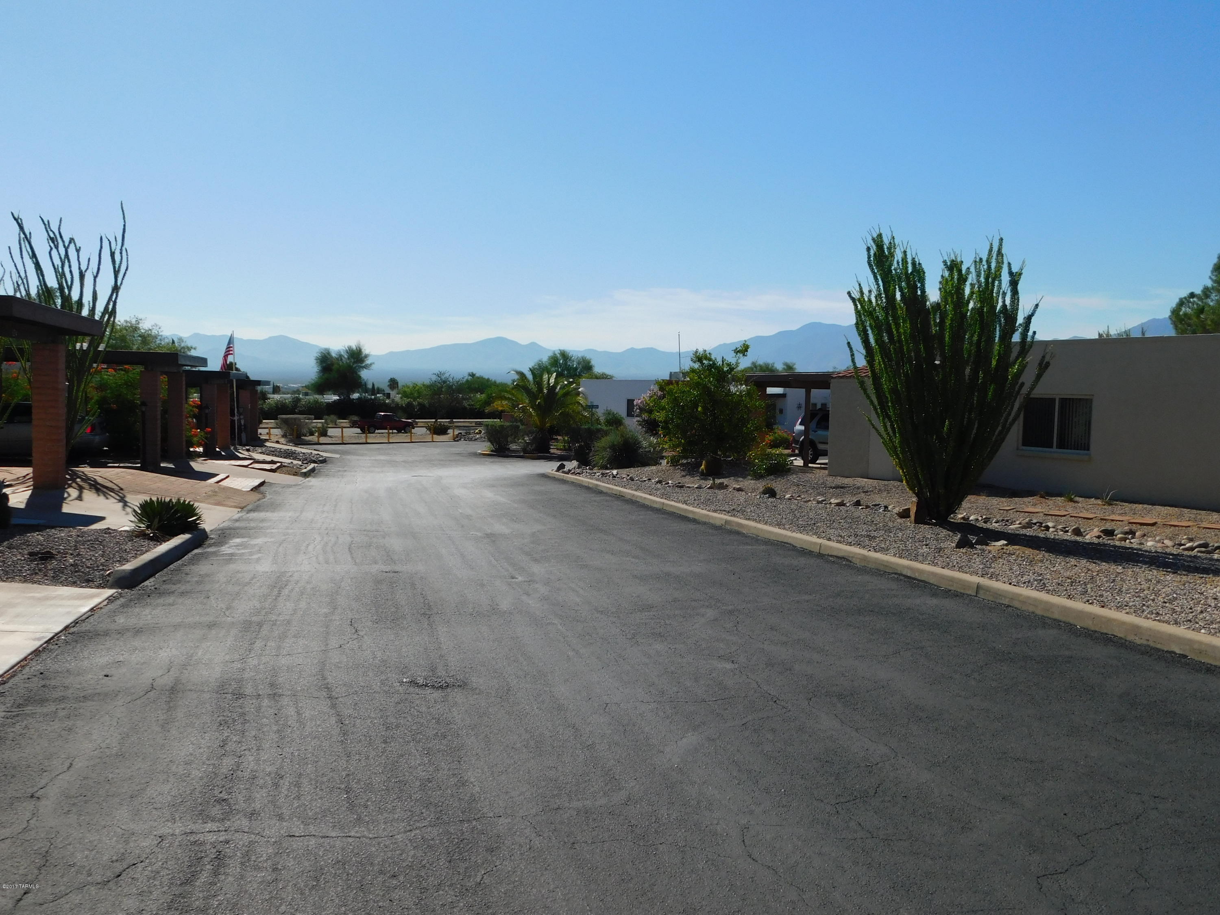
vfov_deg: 46.8
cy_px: 458
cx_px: 610
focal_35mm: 30
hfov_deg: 60.0
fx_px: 1057
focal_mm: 5.3
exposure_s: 1/640
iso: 125
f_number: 6.4
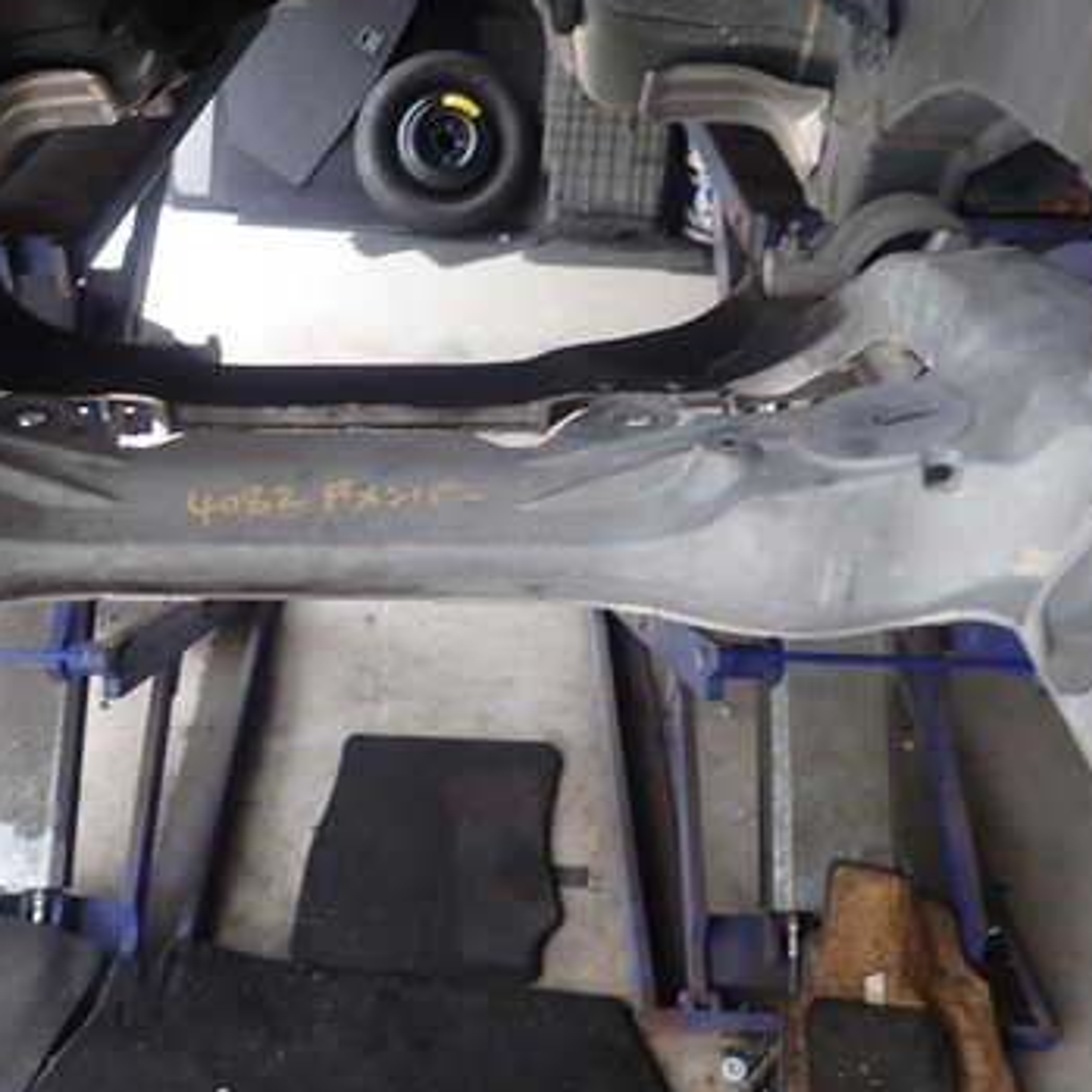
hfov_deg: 43.3
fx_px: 1356
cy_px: 504
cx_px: 375
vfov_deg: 43.8
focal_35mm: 38
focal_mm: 4.5
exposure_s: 1/50
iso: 200
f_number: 2
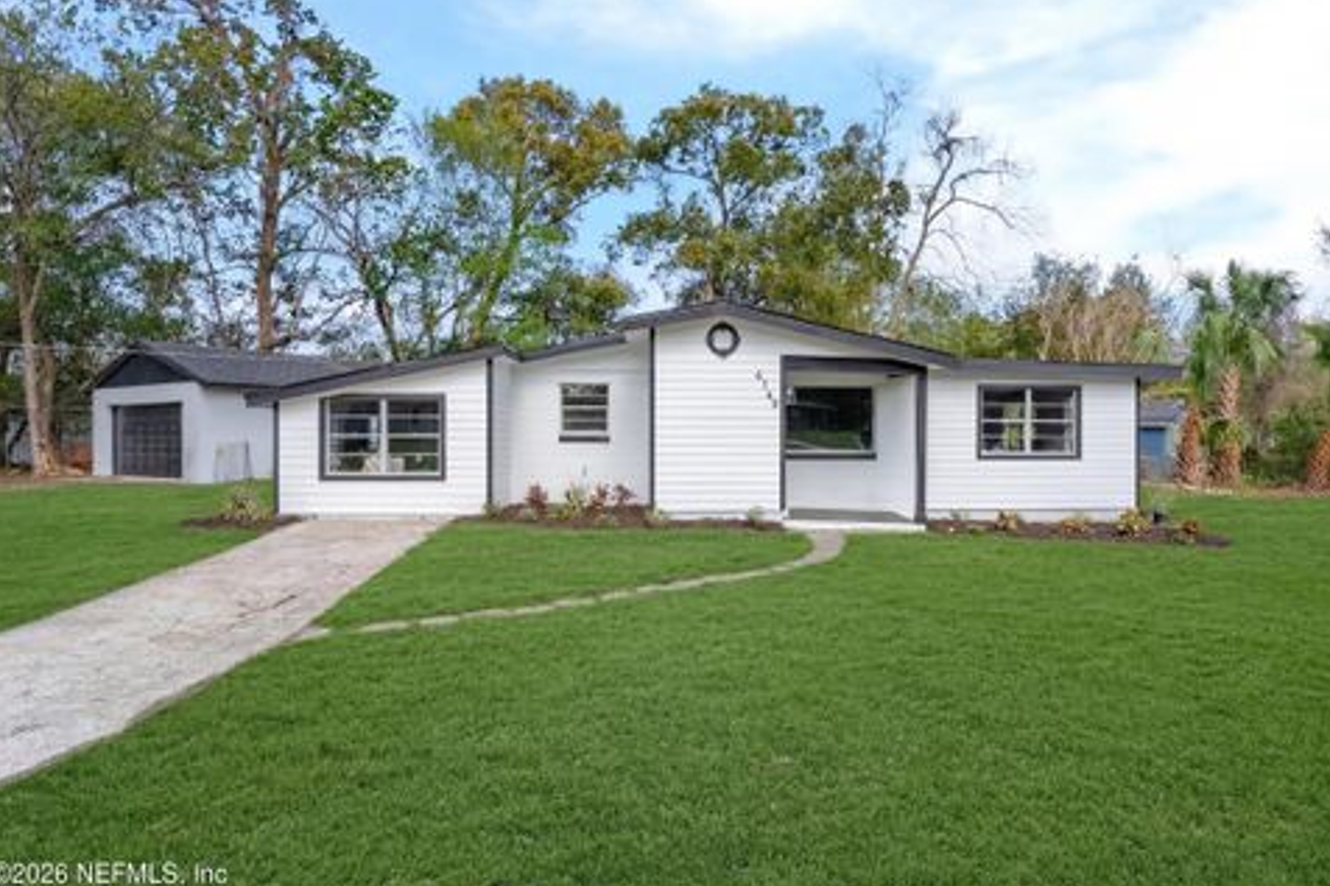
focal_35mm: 21
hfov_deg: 80.4
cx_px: 687
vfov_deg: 58.7
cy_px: 449
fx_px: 787
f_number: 9
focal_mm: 20.3
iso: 1600
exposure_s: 1/8000
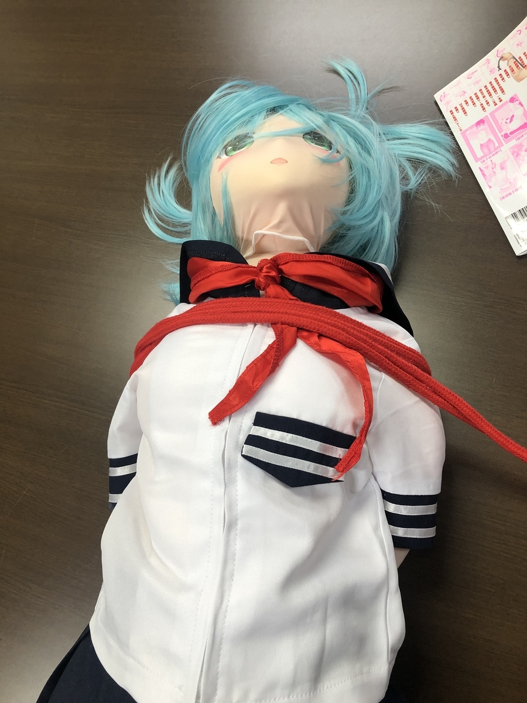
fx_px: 568
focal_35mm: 28
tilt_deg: -65.5
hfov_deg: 49.7
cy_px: 352
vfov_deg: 63.4
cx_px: 264
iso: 25
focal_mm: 3.99
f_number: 1.8
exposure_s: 1/33
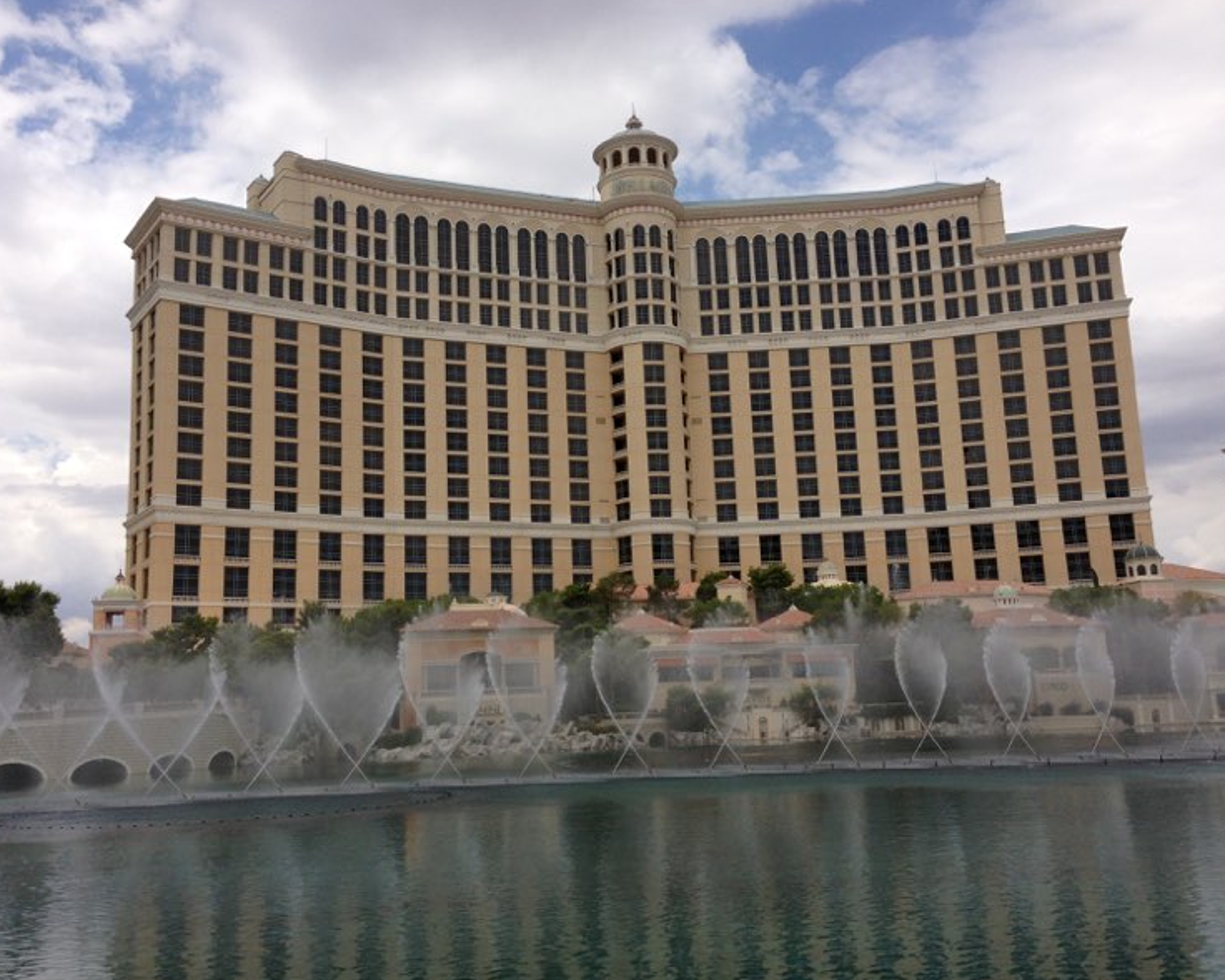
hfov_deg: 51.5
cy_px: 492
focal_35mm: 35
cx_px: 594
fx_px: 1269
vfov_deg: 42.2
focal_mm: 4.13
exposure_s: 1/2584
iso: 50
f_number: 2.4
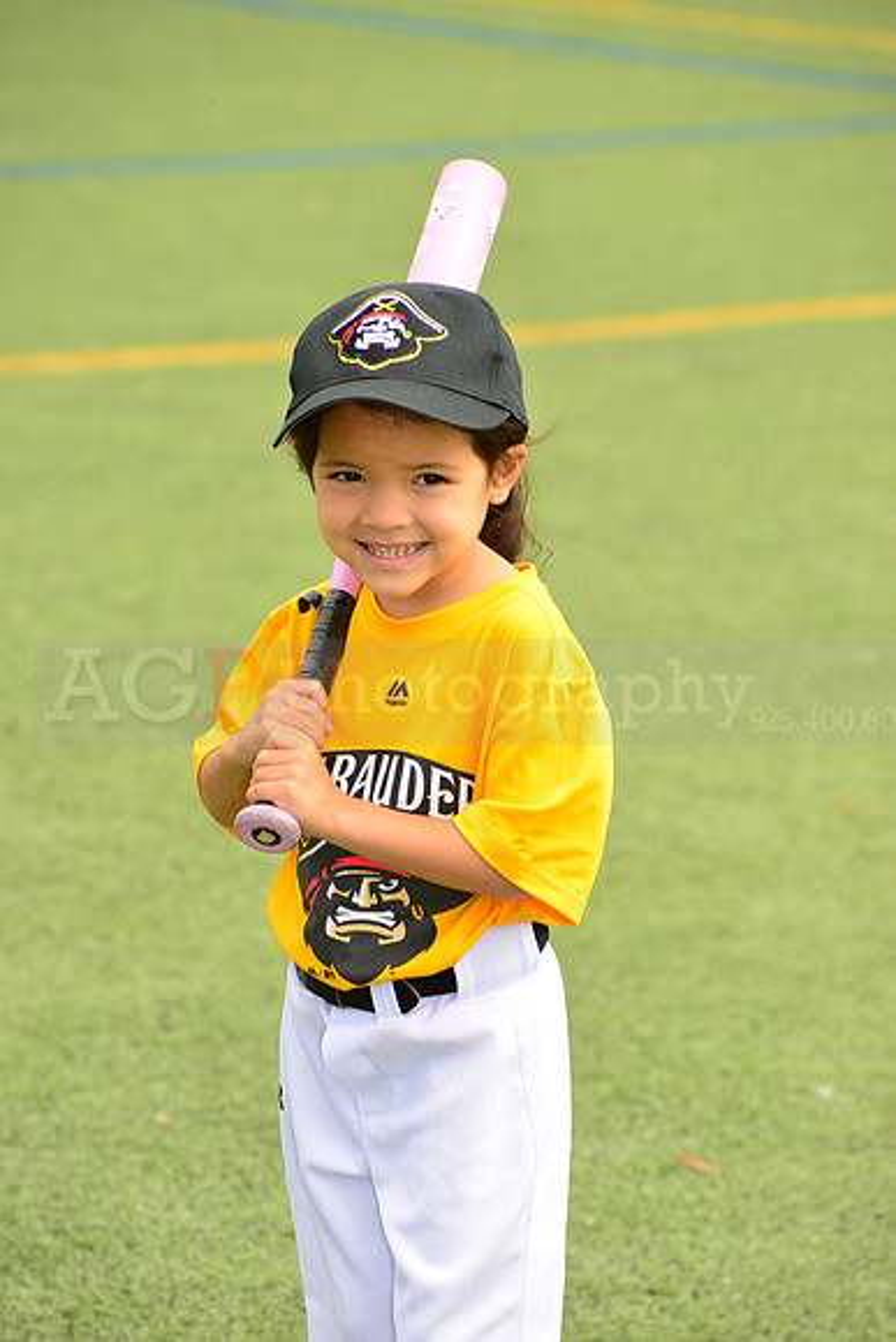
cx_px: 448
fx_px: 7462
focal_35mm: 200
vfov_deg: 10.3
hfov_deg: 6.9
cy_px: 671
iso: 200
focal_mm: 200
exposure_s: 1/250
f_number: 9
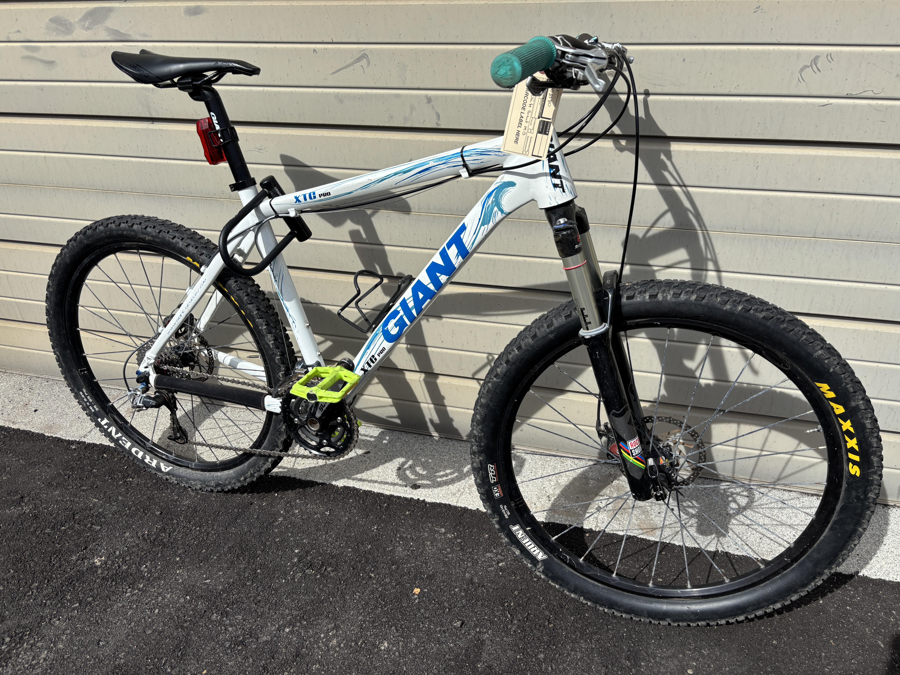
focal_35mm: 26
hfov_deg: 67.3
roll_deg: +1.2
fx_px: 676
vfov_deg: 53.1
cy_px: 338
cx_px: 450
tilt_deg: -27.5
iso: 50
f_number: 1.6
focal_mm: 5.96
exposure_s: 1/3413
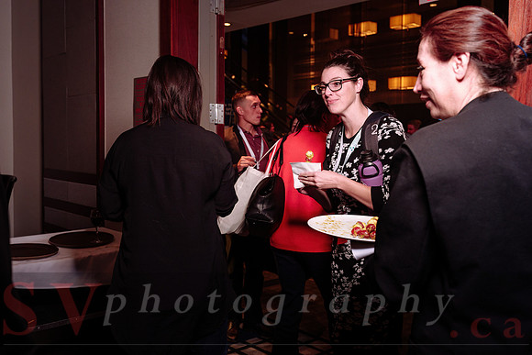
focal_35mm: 37
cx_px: 251
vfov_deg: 36.0
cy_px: 168
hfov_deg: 51.9
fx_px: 546
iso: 500
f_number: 4
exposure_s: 1/200
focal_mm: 35
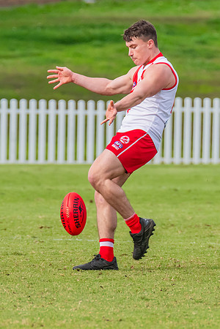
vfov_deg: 1.8
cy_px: 134
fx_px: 10557
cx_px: 150
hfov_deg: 1.2
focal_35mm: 1152
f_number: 7.1
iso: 800
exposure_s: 1/1600
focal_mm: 420
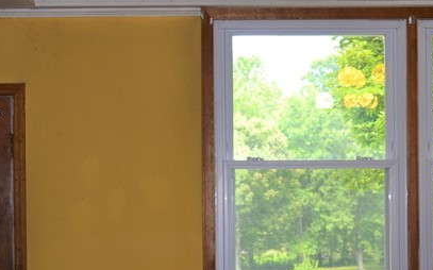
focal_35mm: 98
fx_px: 1156
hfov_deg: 21.2
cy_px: 208
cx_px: 234
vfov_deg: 13.3
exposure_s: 1/125
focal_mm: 24
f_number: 4
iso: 220
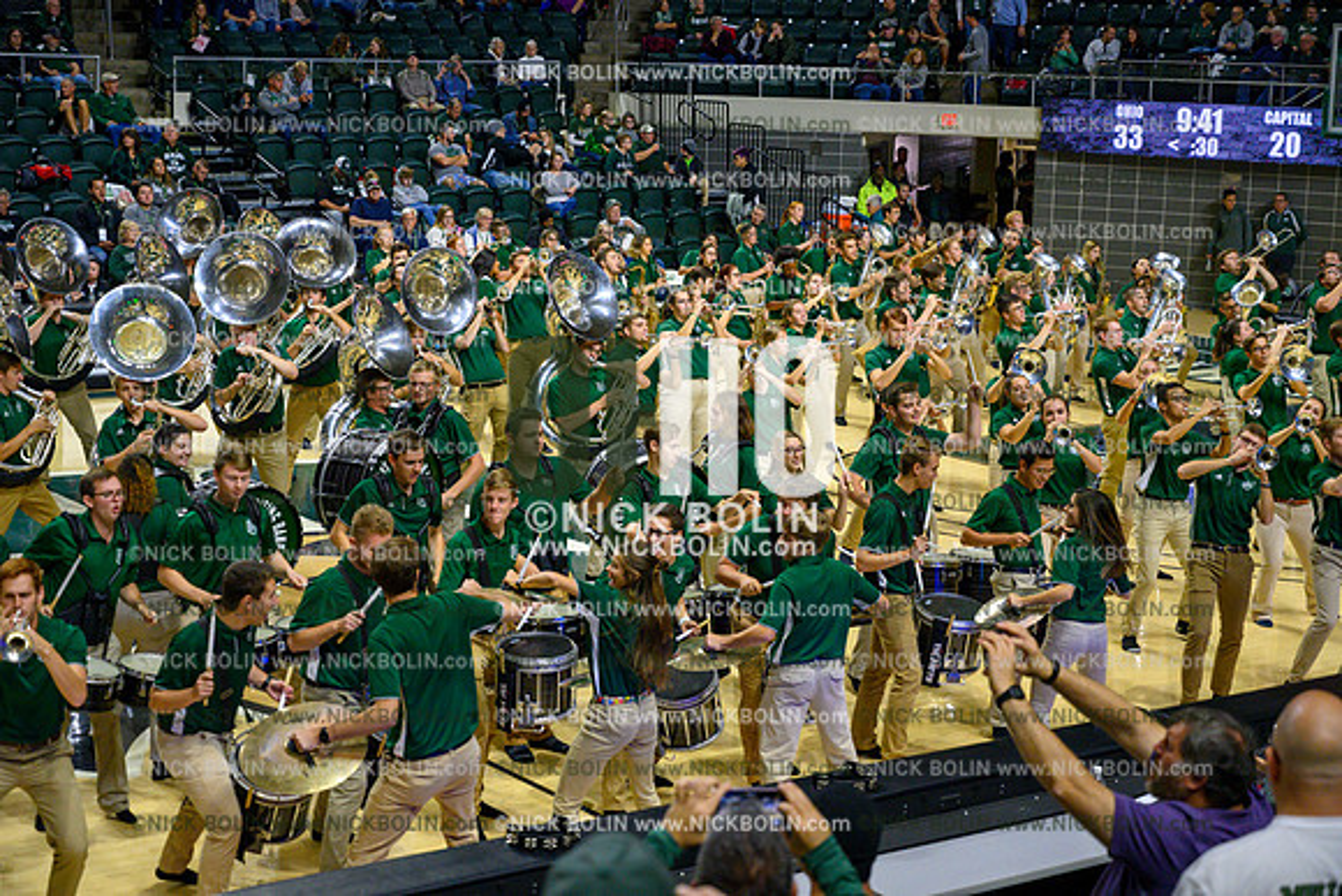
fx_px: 2312
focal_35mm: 62
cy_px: 448
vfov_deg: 21.9
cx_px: 671
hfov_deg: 32.4
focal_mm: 62
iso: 3200
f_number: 4.5
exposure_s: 1/800
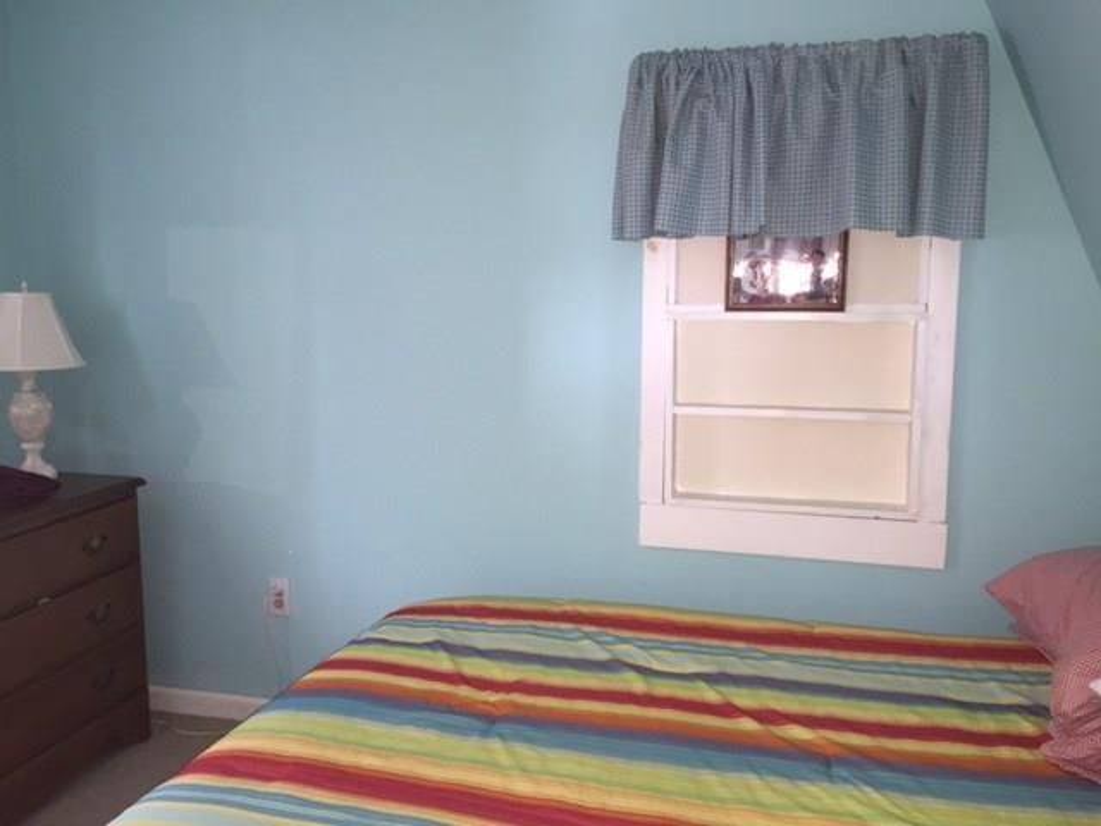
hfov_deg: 61.7
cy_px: 413
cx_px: 550
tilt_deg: -8.3
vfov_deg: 48.2
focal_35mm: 29
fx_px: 922
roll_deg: -0.5
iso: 100
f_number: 2.2
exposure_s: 1/17
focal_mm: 4.15
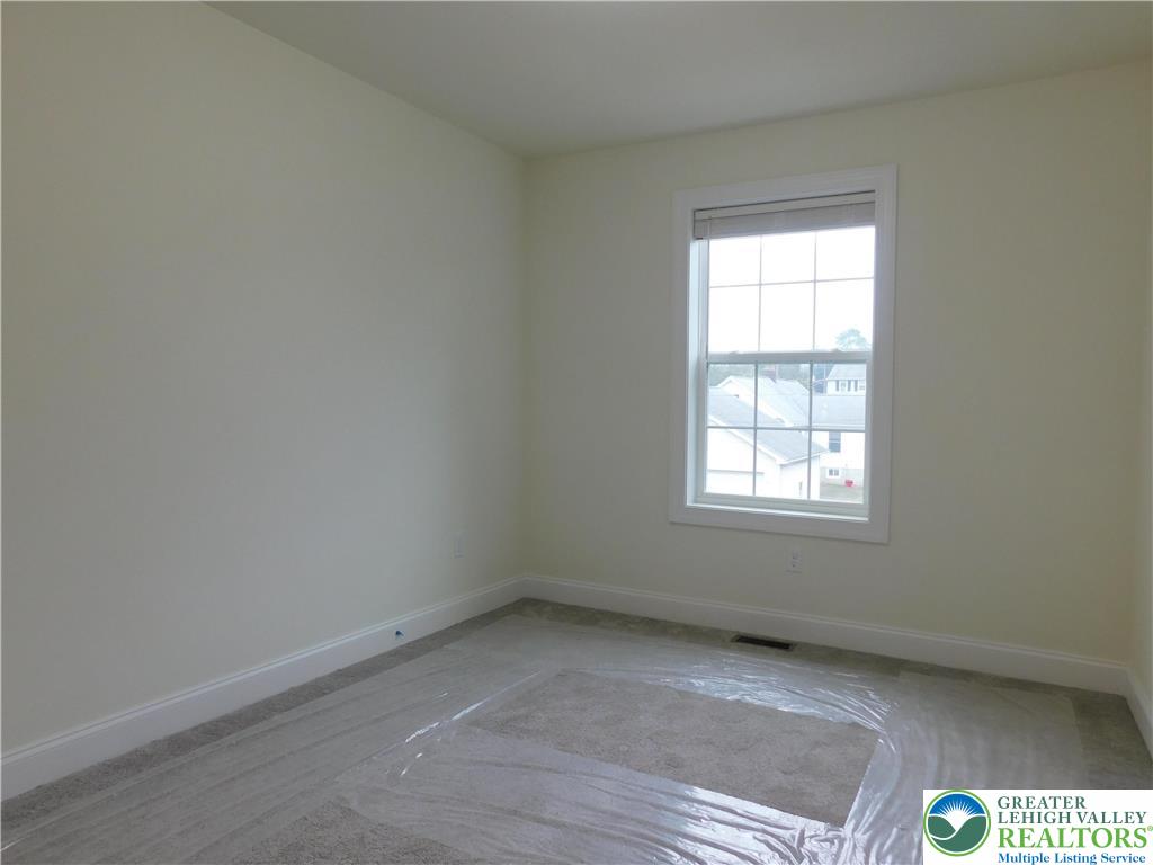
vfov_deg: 58.9
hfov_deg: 73.9
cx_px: 576
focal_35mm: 23
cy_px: 432
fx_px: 766
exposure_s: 1/30
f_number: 3
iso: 125
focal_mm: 4
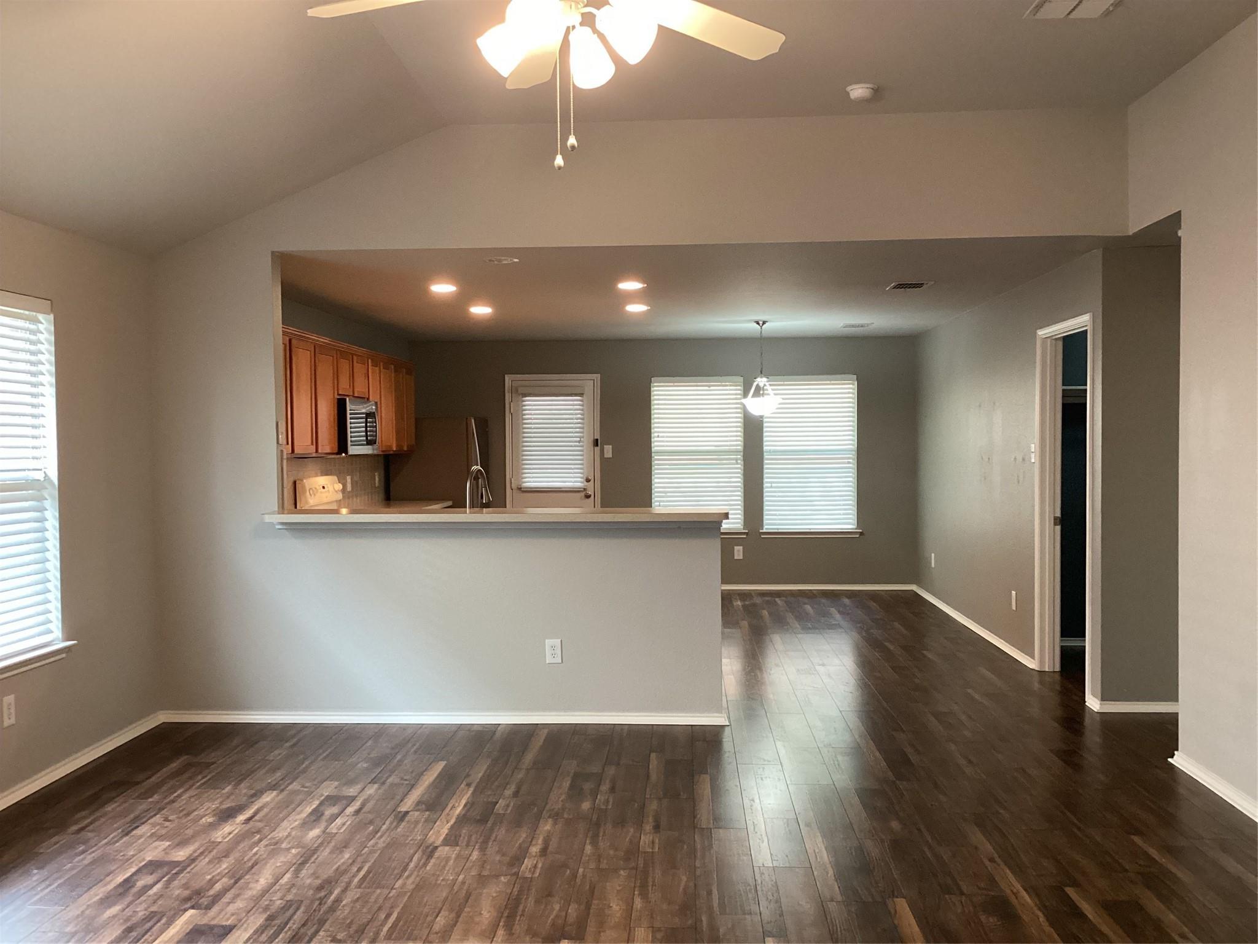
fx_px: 1127
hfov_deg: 58.4
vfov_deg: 45.4
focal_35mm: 31
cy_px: 472
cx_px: 629
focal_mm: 3.3
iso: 400
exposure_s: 1/60
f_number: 2.4
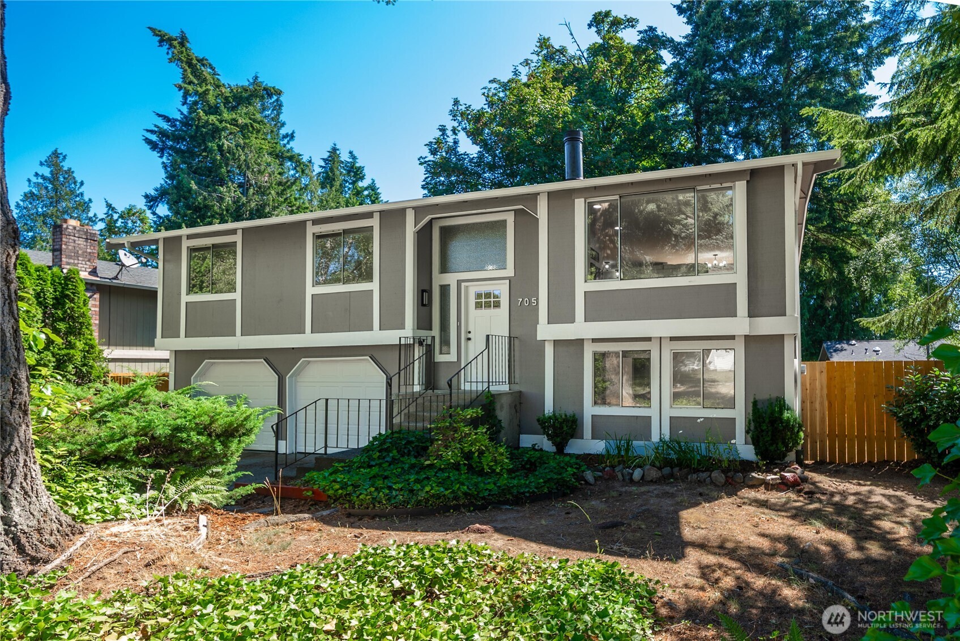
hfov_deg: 96.7
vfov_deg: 73.8
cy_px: 320
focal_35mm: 16
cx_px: 480
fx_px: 427
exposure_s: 1/30
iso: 80
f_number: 7.1
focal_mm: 16
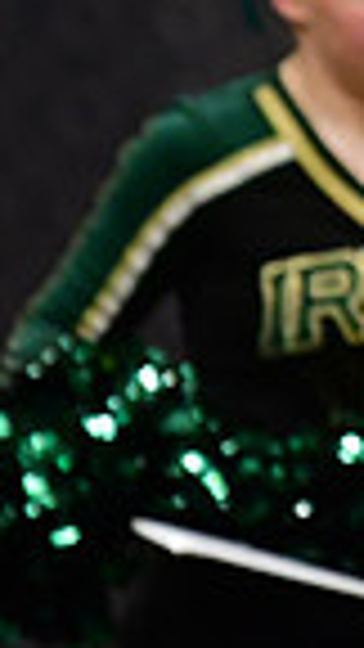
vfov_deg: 1.7
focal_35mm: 1269
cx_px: 1258
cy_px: 101
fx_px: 21775
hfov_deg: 1.0
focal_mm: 200
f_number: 3.5
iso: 4000
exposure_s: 1/500
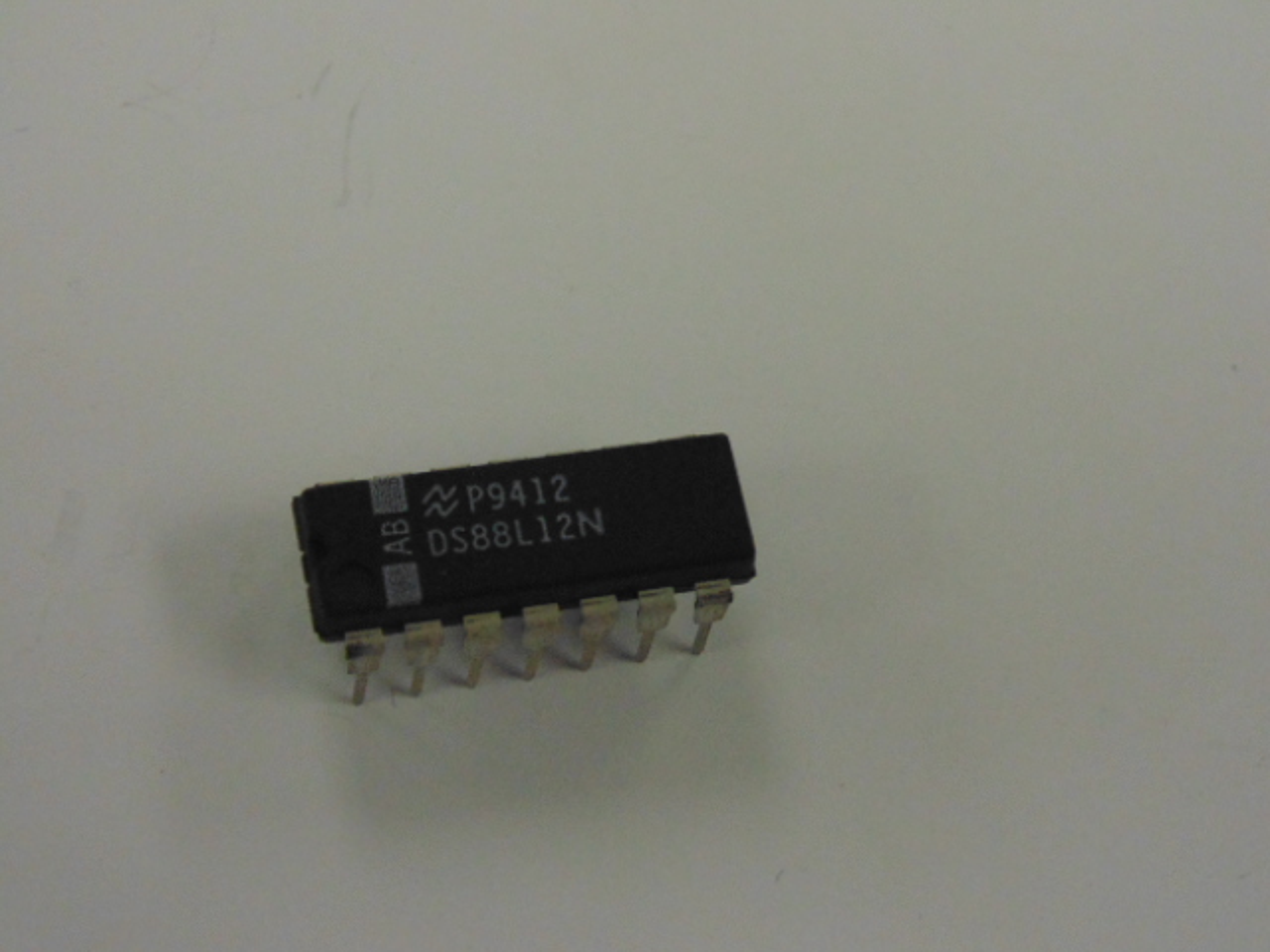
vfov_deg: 18.7
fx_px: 2898
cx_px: 635
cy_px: 476
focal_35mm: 79
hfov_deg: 24.7
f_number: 4.3
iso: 500
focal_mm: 14.1
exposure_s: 1/200
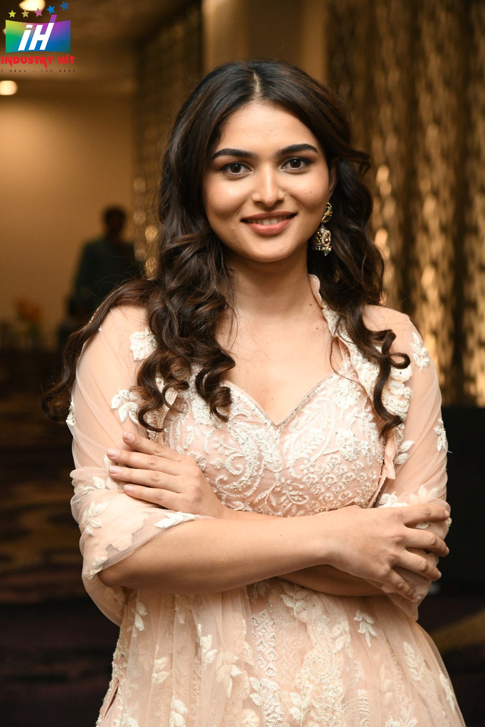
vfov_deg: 20.4
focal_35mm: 100
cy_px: 364
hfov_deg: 13.7
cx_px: 242
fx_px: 2021
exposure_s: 1/125
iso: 4000
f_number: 6.3
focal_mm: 100
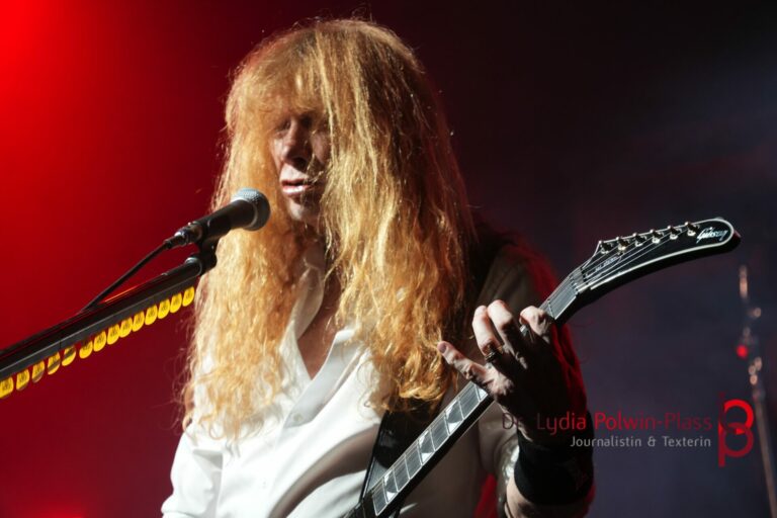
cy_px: 259
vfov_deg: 10.2
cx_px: 388
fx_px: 2914
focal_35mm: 135
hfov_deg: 15.2
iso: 800
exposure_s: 1/160
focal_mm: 90
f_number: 5.6
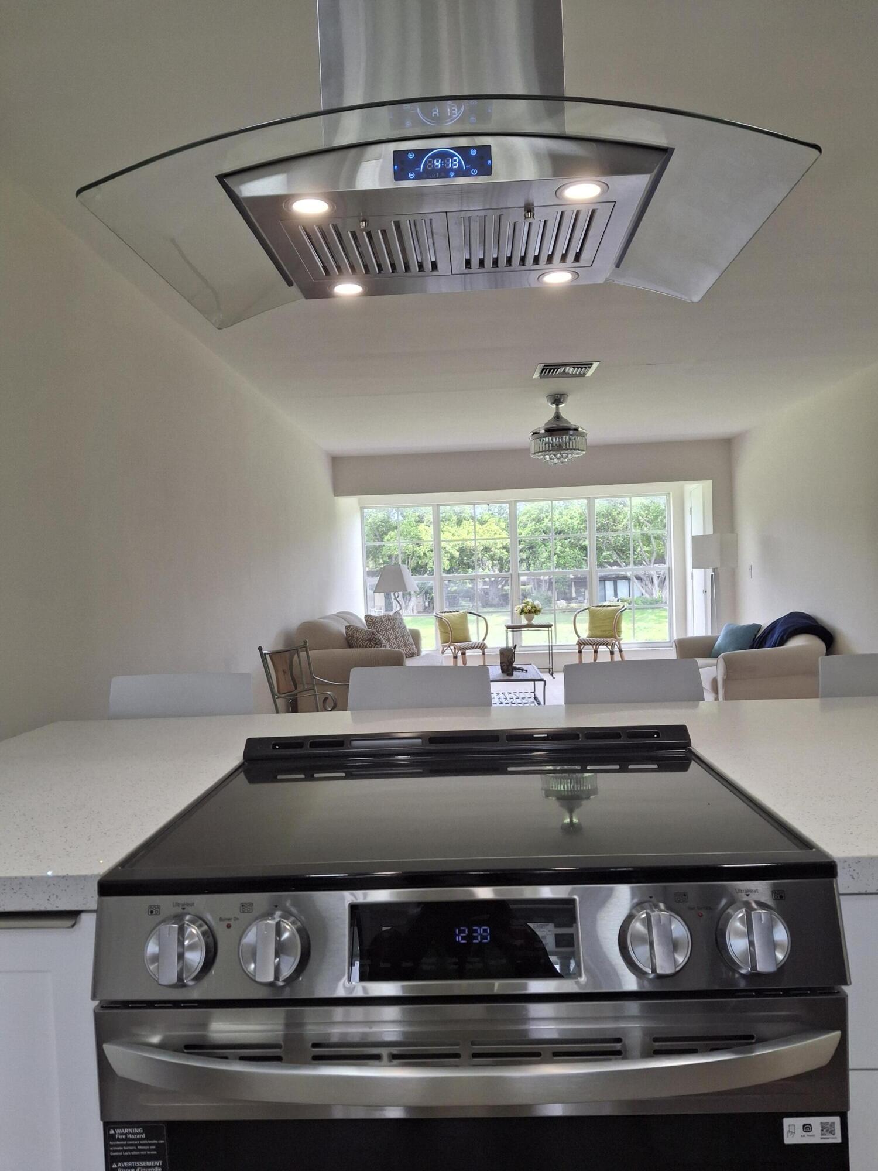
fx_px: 845
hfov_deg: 54.9
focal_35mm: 25
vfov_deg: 69.4
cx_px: 439
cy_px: 586
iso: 64
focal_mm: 4.69
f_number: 1.8
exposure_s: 1/120
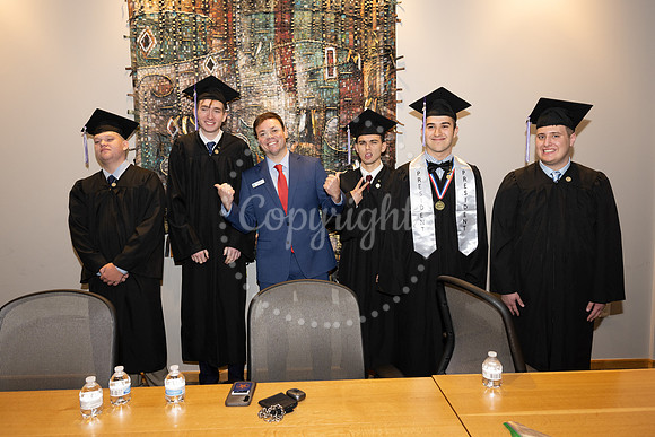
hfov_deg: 67.4
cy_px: 218
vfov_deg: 48.0
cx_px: 328
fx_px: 491
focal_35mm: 27
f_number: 5
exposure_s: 1/125
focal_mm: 27
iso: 800
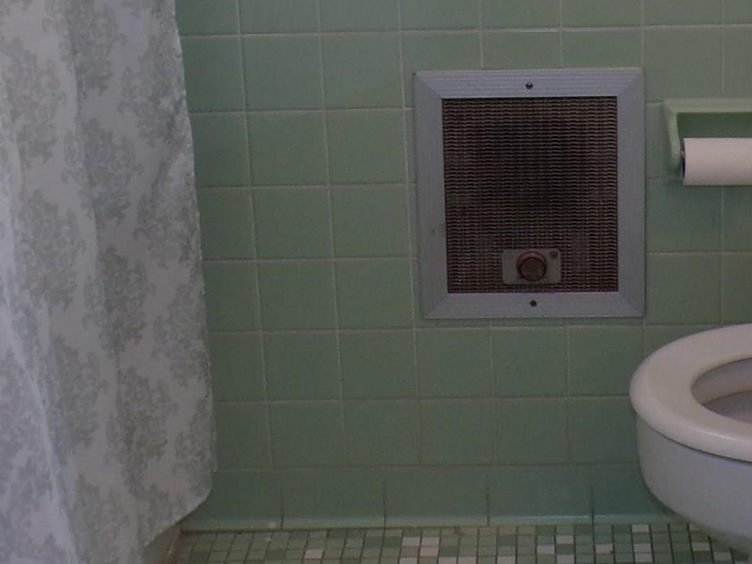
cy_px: 43
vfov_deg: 18.3
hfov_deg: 24.5
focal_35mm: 79
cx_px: 538
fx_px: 1716
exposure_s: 1/17
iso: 200
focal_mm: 4.3
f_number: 3
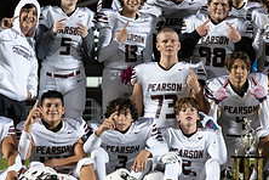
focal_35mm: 213
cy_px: 69
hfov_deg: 9.6
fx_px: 1591
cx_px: 233
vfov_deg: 6.4
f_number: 3.5
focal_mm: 70
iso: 4000
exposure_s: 1/320
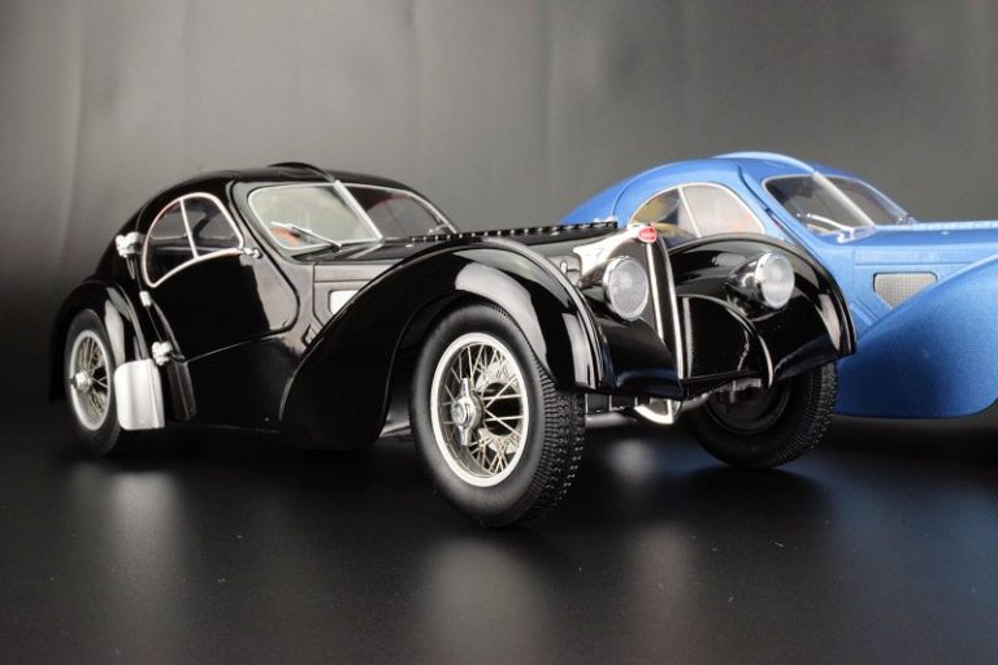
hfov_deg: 42.3
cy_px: 332
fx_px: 1289
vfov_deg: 28.9
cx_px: 499
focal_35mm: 46
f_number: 25
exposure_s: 1/20
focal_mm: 31
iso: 800
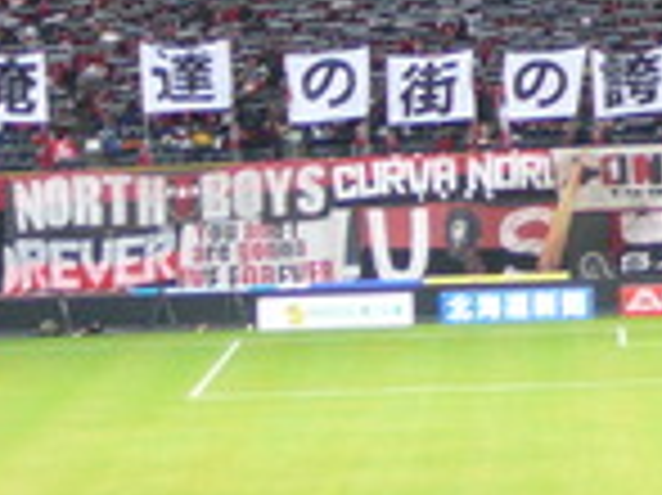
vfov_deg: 5.9
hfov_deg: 7.9
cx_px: 824
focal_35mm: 249
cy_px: 25
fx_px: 4758
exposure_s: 1/10
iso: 200
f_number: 3.8
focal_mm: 13
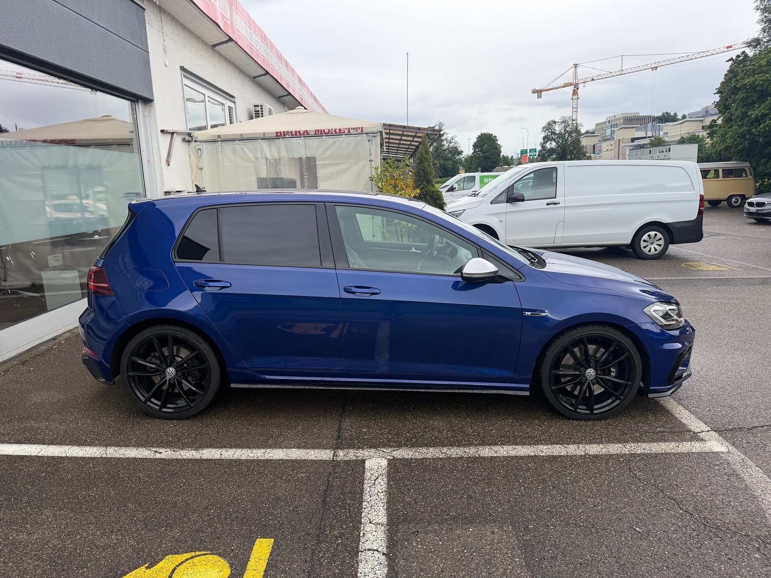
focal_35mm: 24
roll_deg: +2.8
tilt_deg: -10.6
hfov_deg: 71.6
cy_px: 289
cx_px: 386
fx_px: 535
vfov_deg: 56.8
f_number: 1.78
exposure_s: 1/955
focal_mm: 6.76
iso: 100
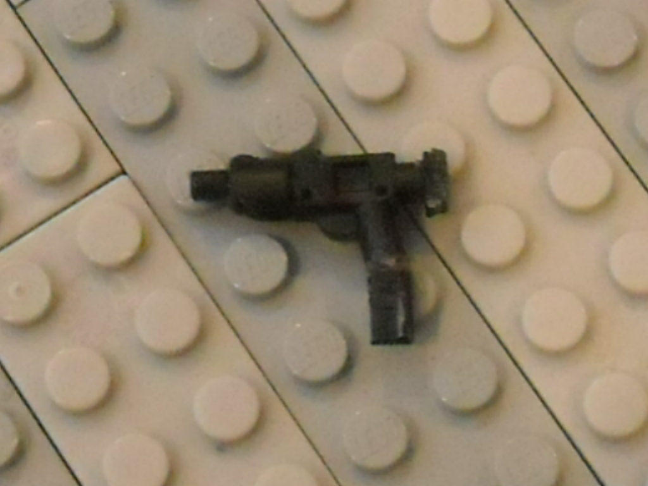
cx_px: 324
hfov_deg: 42.9
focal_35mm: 44
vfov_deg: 32.9
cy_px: 243
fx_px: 824
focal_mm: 7.1
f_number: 3.1
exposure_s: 1/17
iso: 800
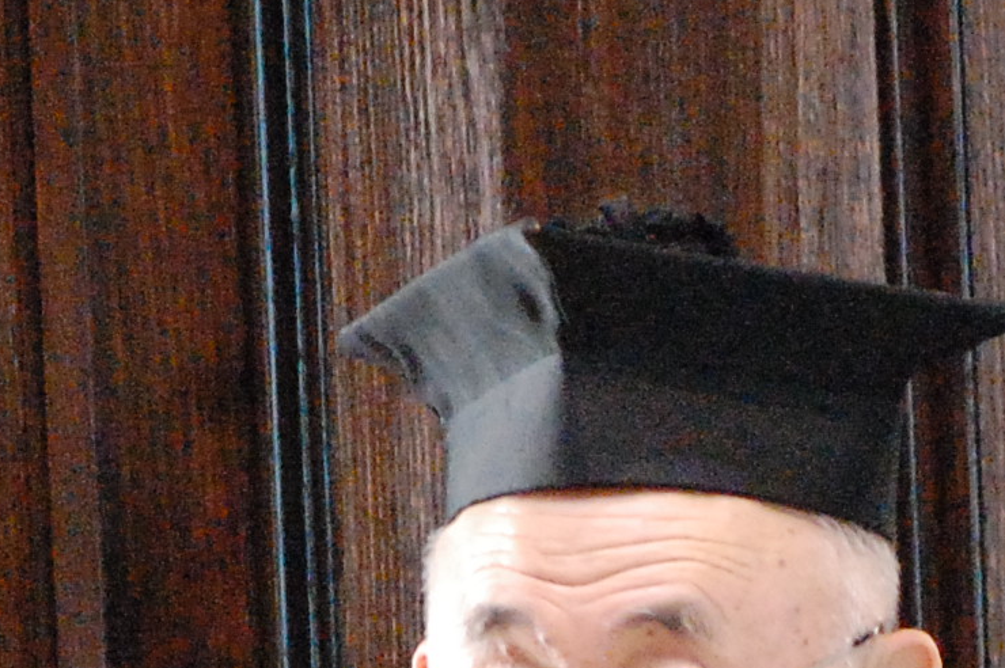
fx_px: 18715
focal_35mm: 671
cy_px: 1025
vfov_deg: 2.0
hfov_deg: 3.1
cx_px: 786
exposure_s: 1/30
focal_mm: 110
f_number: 4.8
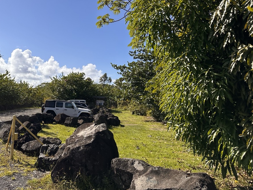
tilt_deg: +4.9
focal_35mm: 35
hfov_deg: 51.0
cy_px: 69
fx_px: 256
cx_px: 72
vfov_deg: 40.4
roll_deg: -3.3
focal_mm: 6.86
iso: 80
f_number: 1.78
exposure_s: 1/5848
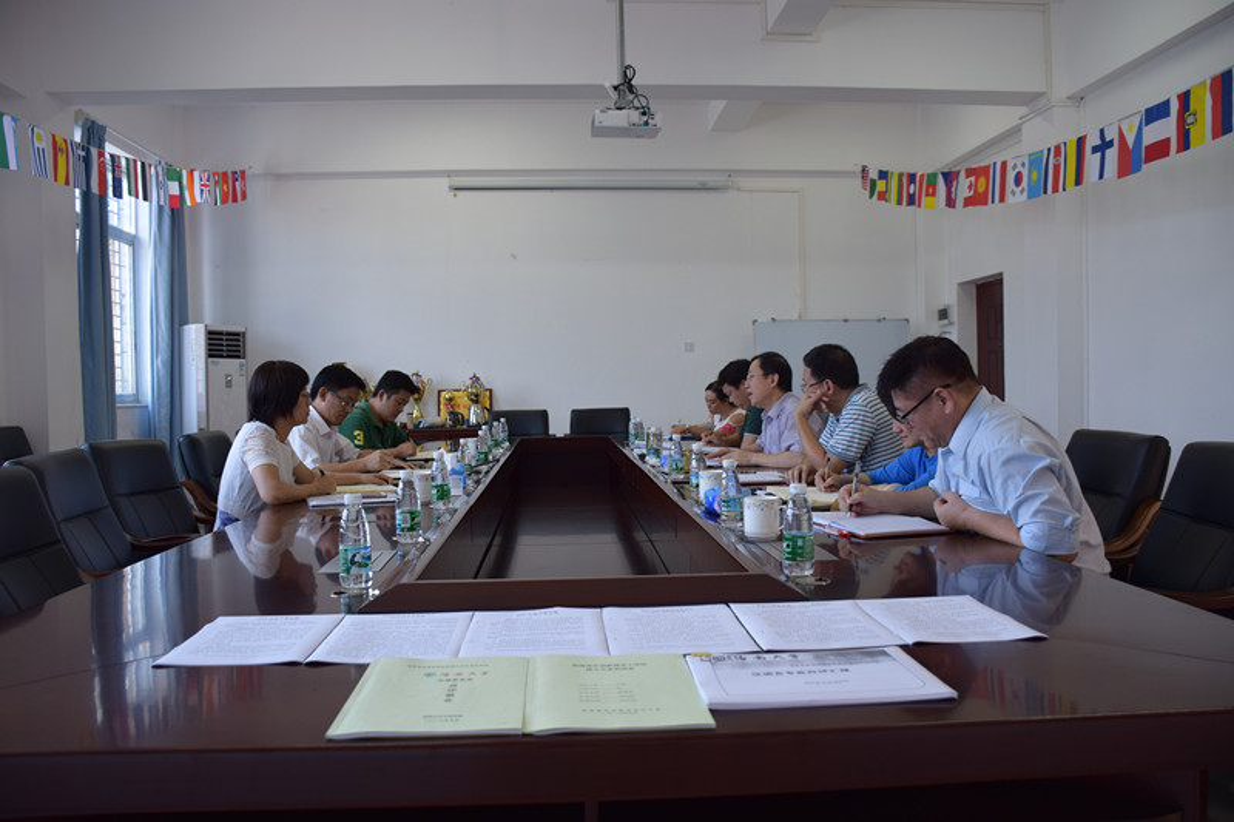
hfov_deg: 67.4
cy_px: 411
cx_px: 617
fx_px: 925
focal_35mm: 27
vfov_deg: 47.9
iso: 400
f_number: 3.5
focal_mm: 18
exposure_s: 1/125
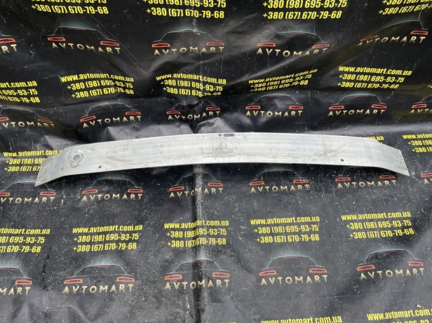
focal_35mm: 27
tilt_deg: -52.9
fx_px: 337
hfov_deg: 65.4
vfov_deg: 51.3
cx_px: 216
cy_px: 164
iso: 200
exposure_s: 1/60
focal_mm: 4.2
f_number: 1.6
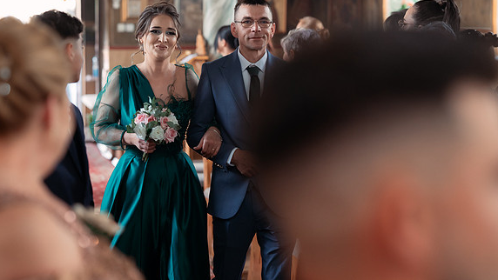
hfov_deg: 22.2
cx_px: 257
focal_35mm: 96
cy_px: 136
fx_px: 1268
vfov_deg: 12.6
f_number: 2.8
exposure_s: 1/320
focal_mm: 85
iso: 1600
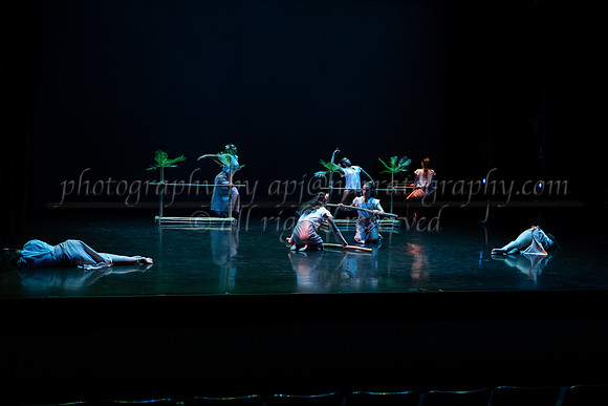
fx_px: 743
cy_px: 203
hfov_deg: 44.5
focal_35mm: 44
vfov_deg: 30.5
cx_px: 304
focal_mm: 44
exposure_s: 1/200
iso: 4000
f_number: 3.2
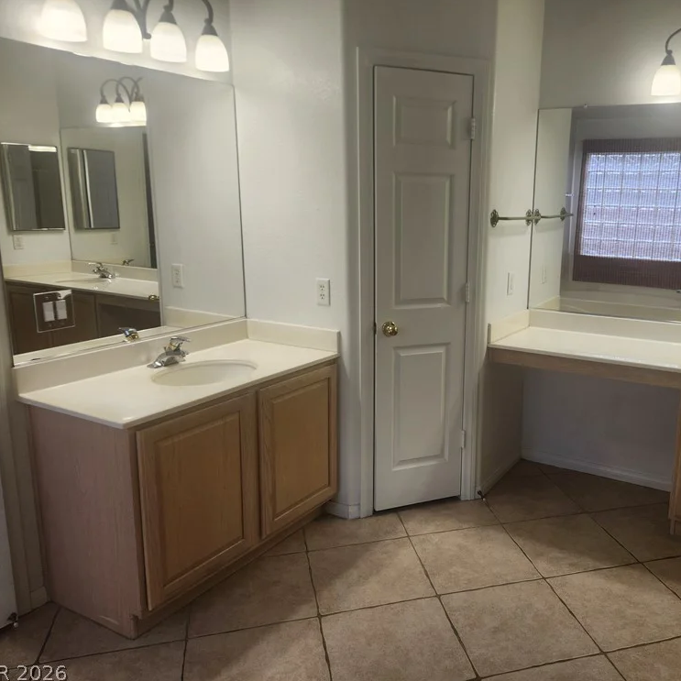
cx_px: 436
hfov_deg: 56.4
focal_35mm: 28
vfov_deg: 57.3
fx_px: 623
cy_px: 336
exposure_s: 1/180
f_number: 1.8
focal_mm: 5.54
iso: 100
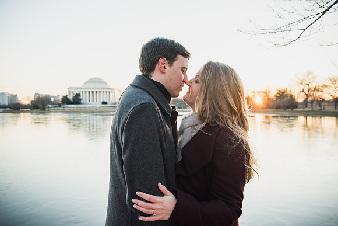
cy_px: 106
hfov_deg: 57.2
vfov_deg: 40.0
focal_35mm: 33
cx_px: 173
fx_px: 310
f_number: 2.8
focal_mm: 31
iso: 100
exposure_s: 1/80
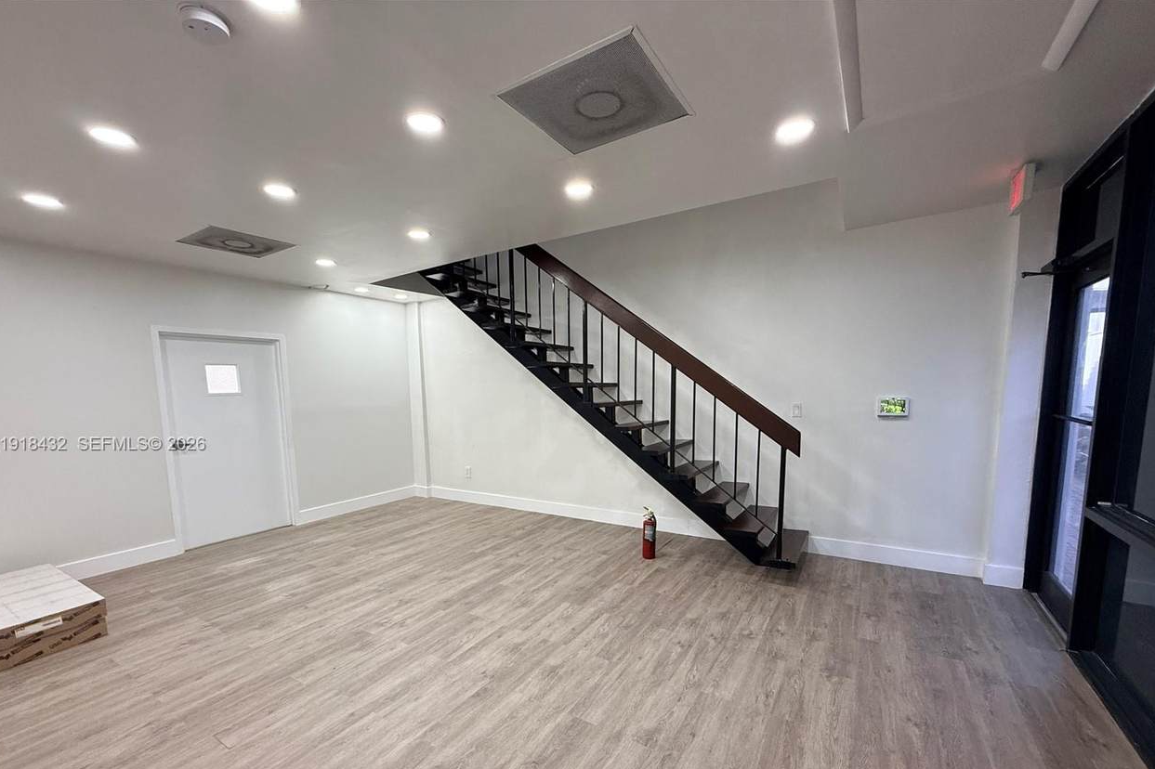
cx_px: 569
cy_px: 445
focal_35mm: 15
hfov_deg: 100.4
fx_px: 481
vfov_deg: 76.8
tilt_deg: -5.2
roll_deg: +1.2
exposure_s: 1/120
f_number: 2.2
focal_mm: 2.22
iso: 250
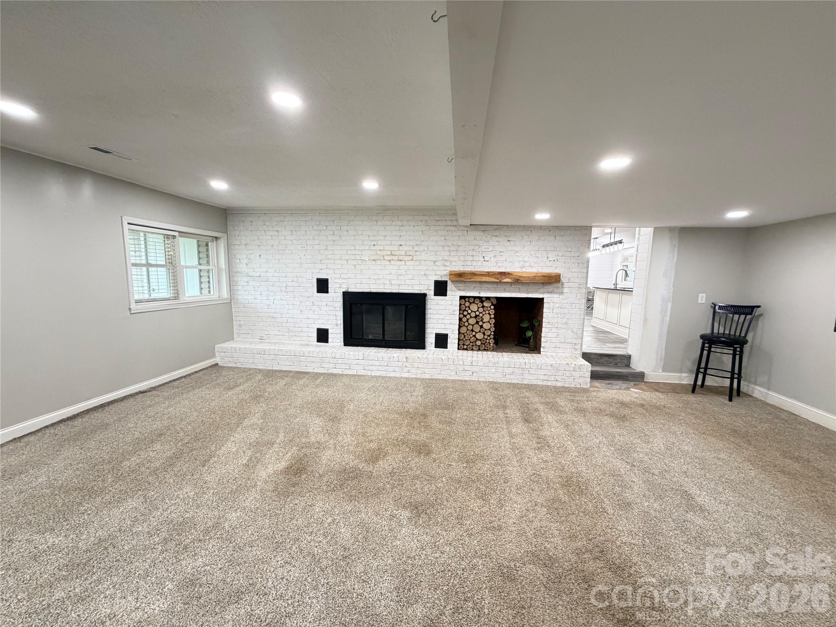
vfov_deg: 85.7
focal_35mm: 14
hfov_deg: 102.1
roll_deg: -0.9
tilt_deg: -6.5
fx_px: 338
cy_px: 314
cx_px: 418
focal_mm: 2.22
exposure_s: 1/60
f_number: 2.2
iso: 400
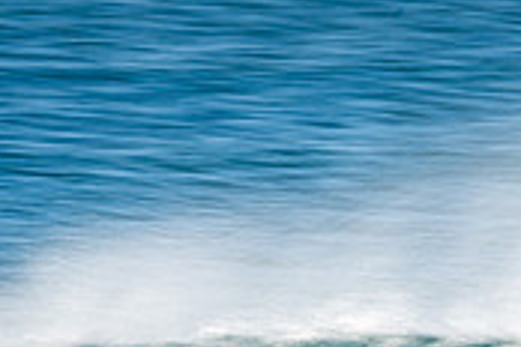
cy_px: 558
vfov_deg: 0.6
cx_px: 557
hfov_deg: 0.8
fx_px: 36105
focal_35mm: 2495
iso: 100
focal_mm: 500
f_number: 25
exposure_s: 1/30
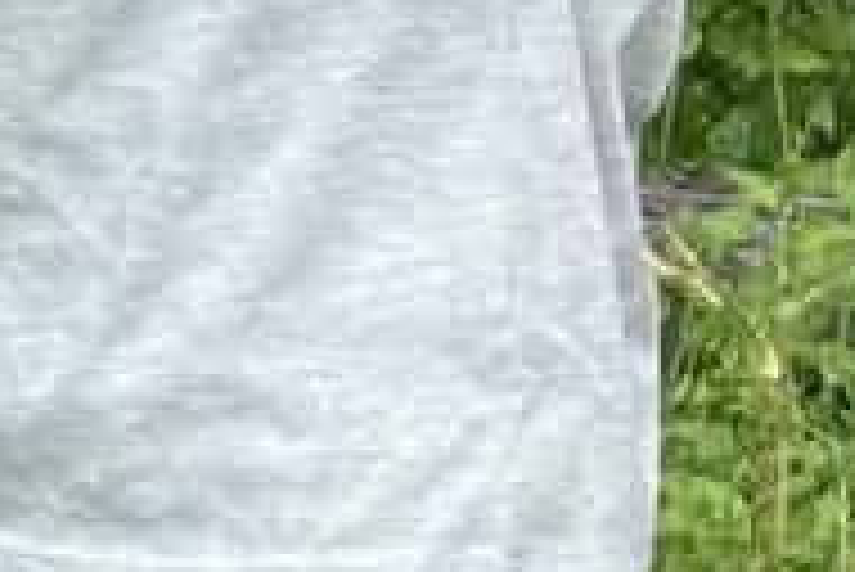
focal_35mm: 504
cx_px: -1170
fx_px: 11979
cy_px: -311
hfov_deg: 4.0
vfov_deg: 2.7
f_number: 1.8
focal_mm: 6.9
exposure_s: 1/519
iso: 64
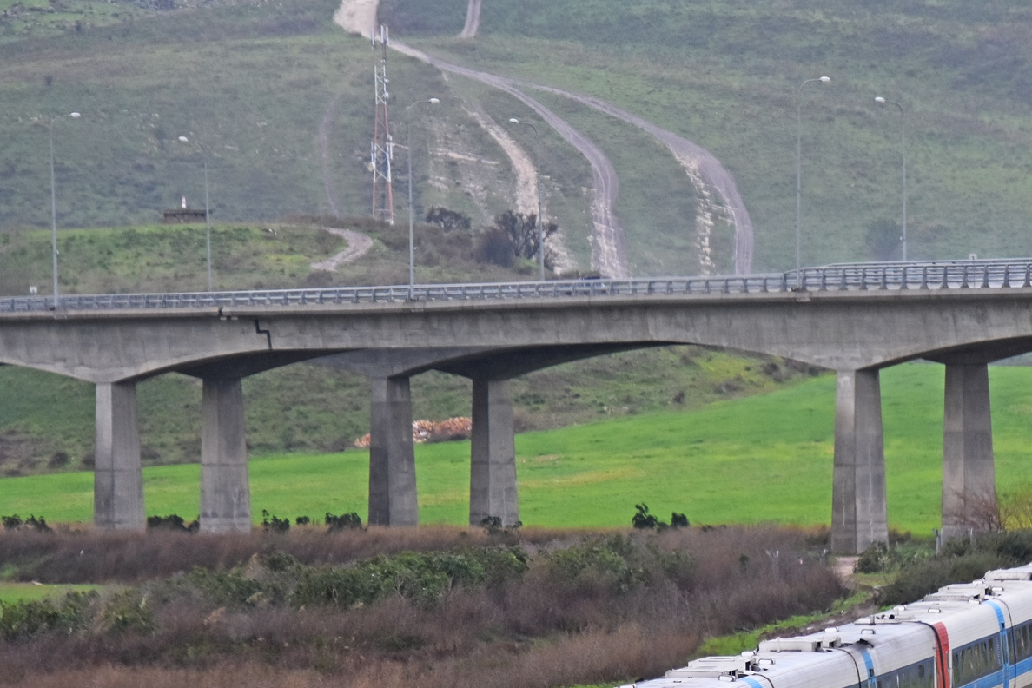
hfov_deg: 5.5
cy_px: 555
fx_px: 10772
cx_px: 757
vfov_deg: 3.7
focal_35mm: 376
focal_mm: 155
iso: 800
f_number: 5.6
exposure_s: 1/640
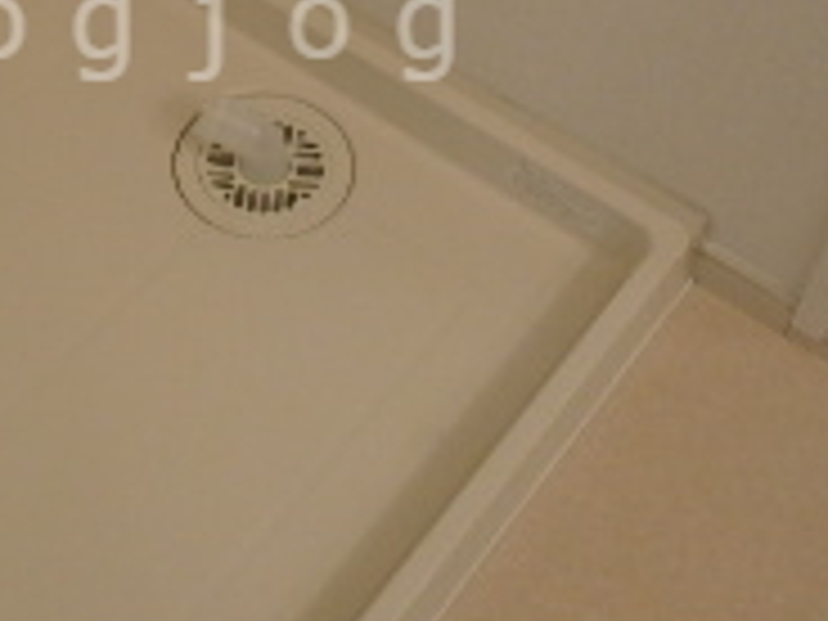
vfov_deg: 19.7
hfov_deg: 26.2
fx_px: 1746
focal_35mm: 73
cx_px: 171
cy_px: 27
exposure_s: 1/30
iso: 250
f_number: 3.5
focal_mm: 3.7
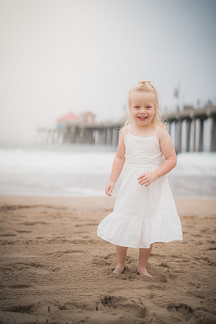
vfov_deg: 39.6
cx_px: 108
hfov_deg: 27.0
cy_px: 162
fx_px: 450
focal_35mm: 50
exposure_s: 1/4000
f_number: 1.4
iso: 160
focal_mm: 50
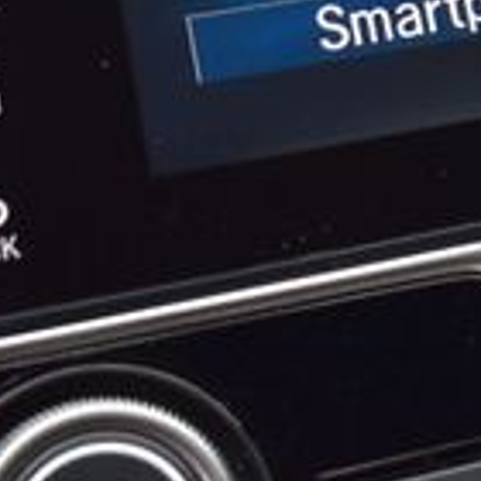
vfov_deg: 11.1
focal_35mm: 151
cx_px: 776
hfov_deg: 11.0
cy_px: -240
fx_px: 2374
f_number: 8
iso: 400
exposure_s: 1/50
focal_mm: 26
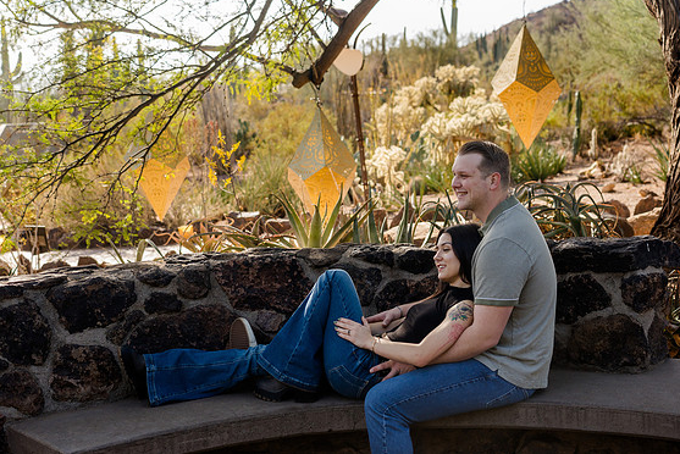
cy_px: 219
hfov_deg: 39.6
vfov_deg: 27.0
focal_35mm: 50
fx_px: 945
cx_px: 353
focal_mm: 48
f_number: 4
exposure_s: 1/400
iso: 320
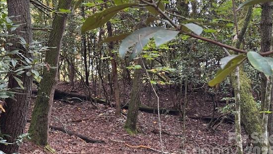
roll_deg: +2.7
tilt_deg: +7.1
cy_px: 43
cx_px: 119
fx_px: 442
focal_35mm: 61
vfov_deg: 19.6
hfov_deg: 34.3
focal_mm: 6.76
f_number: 1.78
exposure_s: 1/60
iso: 160
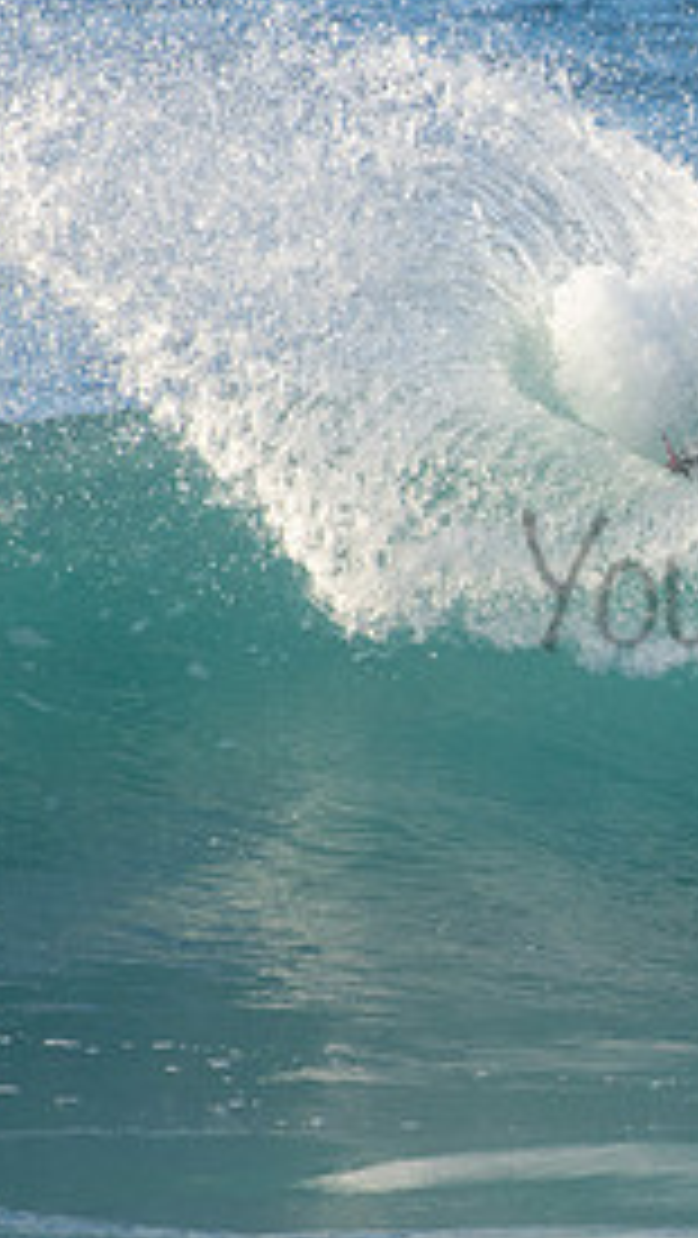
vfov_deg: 1.4
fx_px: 52269
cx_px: 986
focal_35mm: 1591
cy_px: 542
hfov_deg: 0.8
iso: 720
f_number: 5.6
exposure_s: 1/2000
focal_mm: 480
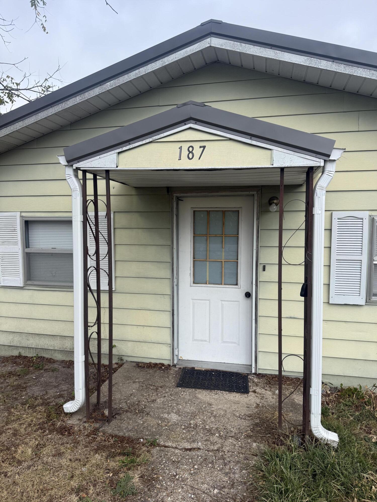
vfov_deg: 71.6
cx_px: 188
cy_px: 251
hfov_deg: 56.8
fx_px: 349
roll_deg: +0.6
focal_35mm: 24
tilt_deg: -4.3
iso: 80
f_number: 1.78
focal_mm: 6.76
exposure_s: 1/1522
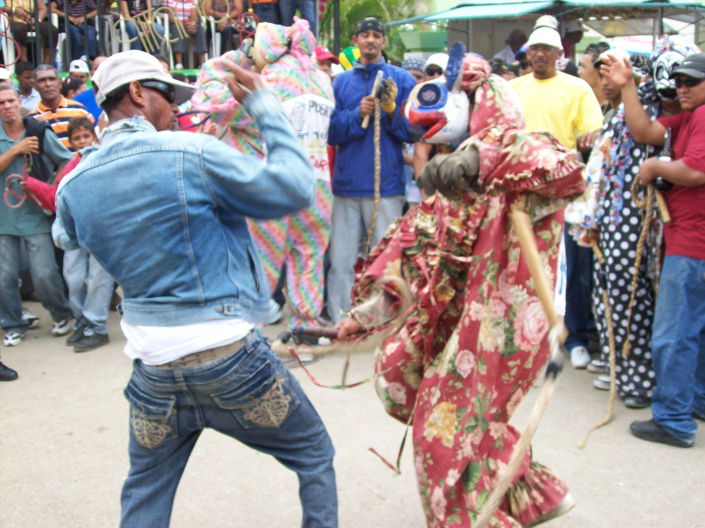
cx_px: 352
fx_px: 916
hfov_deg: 42.1
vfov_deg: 32.2
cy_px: 264
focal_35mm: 45
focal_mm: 7.6
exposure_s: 1/163
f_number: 3
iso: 80
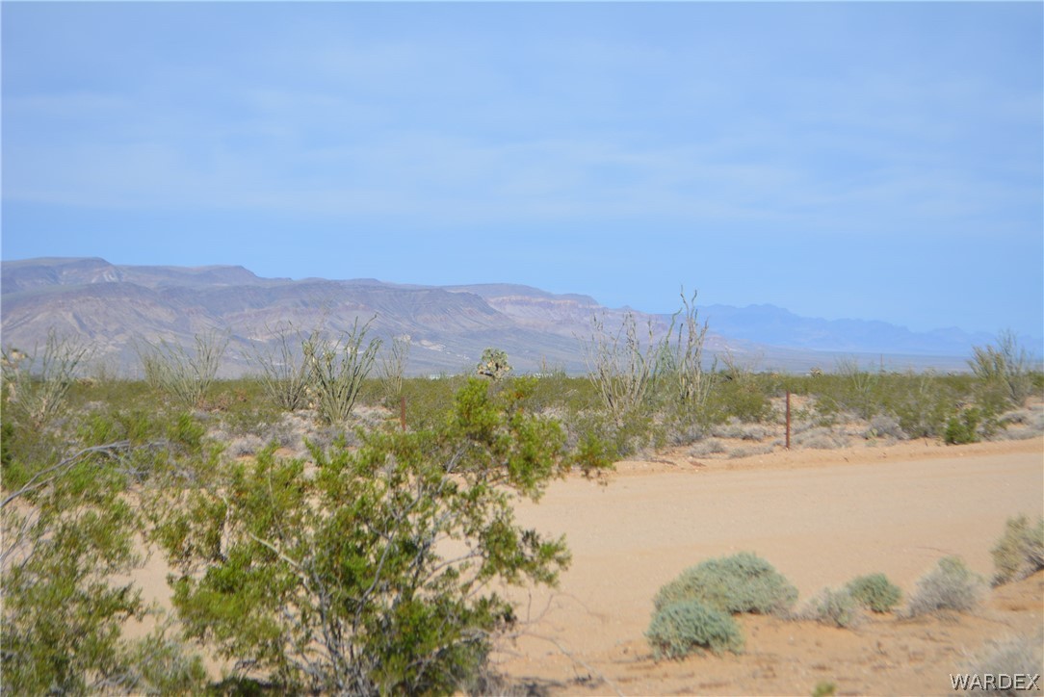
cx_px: 522
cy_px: 348
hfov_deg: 24.6
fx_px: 2394
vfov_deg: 16.6
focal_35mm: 82
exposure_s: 1/1600
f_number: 7.1
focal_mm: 55
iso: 400
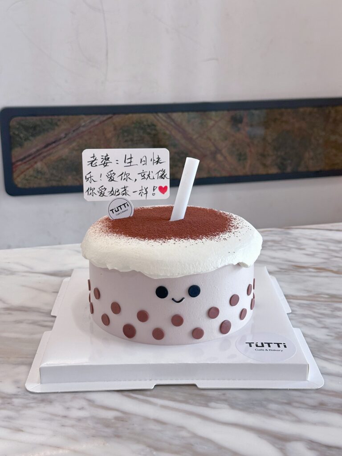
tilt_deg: -18.0
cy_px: 228
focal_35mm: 48
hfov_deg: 30.3
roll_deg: -1.2
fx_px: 632
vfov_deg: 39.7
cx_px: 171
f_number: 1.78
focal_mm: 6.86
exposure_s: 1/50
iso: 80
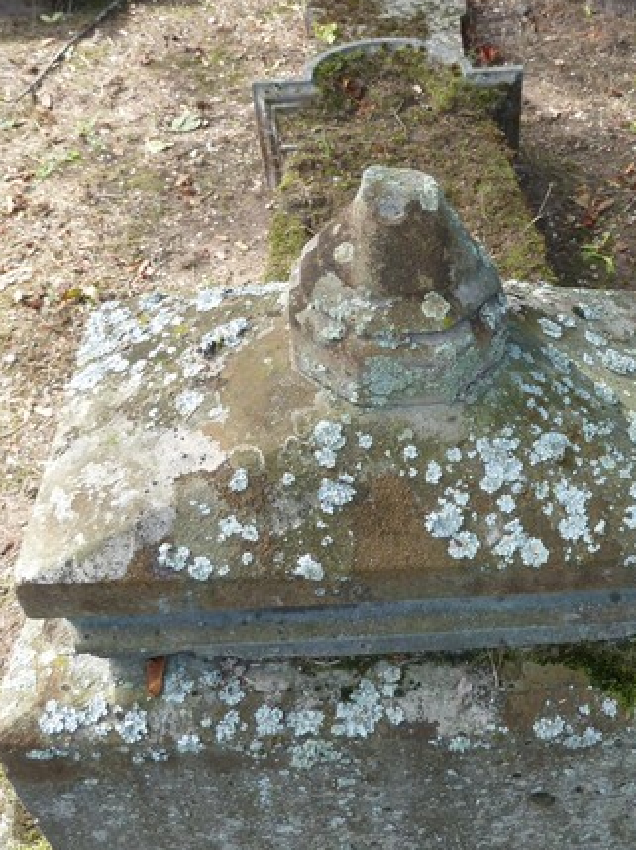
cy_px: 341
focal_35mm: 35
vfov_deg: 52.3
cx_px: 414
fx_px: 859
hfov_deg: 40.2
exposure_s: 1/100
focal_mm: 4.1
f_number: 3.3
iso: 80
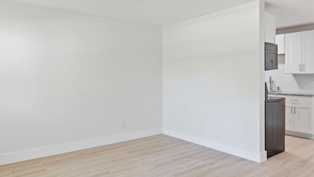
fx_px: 233
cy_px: 77
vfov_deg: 41.4
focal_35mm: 28
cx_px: 185
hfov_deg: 67.4
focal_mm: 16
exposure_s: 1/2.5
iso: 800
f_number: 9
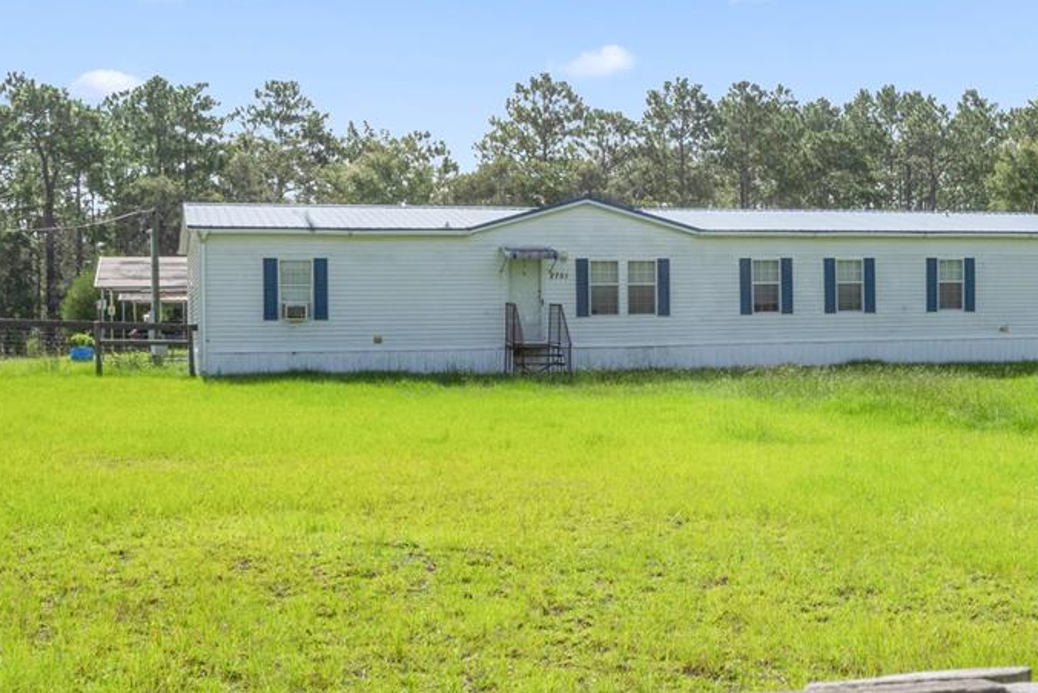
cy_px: 409
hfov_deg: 37.1
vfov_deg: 25.5
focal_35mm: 53
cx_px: 691
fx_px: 1528
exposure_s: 1/100
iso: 250
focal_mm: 35
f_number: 22
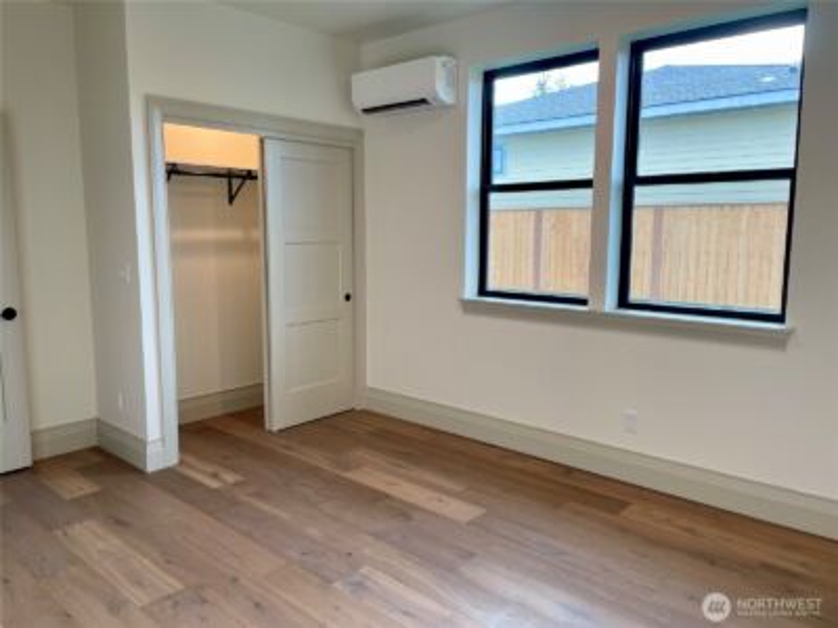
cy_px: 314
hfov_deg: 67.3
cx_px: 419
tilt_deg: -8.1
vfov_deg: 53.1
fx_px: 629
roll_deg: -0.2
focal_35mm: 26
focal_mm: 4.2
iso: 50
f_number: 1.6
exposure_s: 1/120
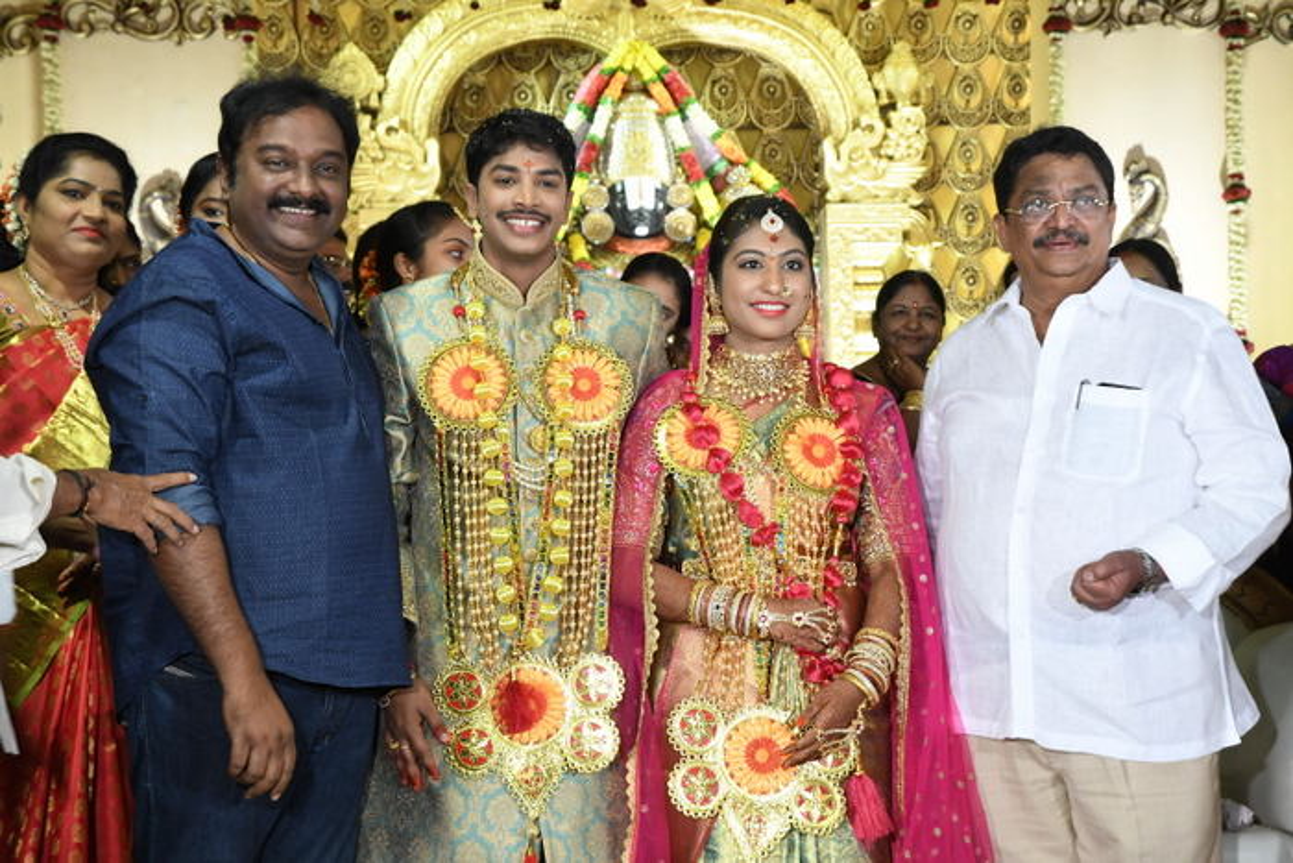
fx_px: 2479
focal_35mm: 69
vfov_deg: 19.7
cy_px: 432
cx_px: 646
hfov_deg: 29.2
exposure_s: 1/125
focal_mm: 46
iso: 1600
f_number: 5.6
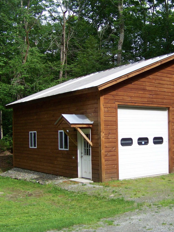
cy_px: 116
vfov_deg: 38.9
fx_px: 328
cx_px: 123
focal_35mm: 49
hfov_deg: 29.4
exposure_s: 1/400
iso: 69
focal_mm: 5.85
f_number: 2.8
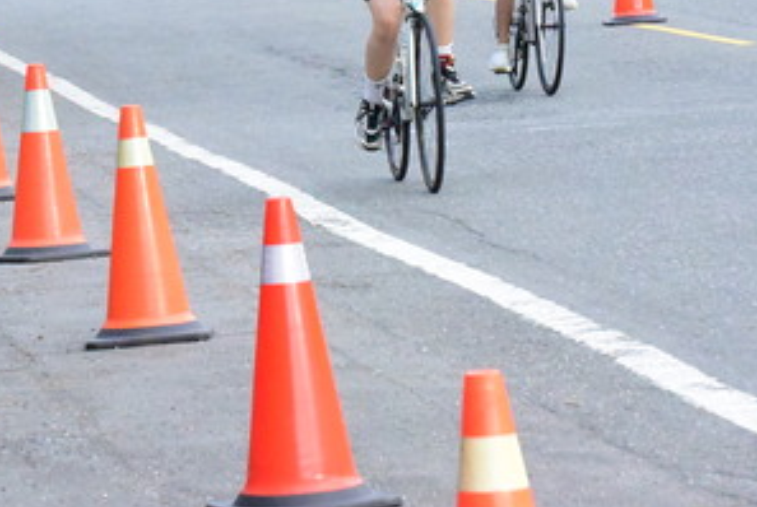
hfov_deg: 6.4
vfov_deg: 4.3
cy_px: -149
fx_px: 6739
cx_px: 428
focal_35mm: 320
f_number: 11
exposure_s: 1/2000
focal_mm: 122
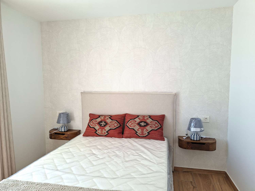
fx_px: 169
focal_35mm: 23
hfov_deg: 73.9
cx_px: 128
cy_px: 96
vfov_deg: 58.9
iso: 50
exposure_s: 1/100
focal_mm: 5.54
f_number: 1.8
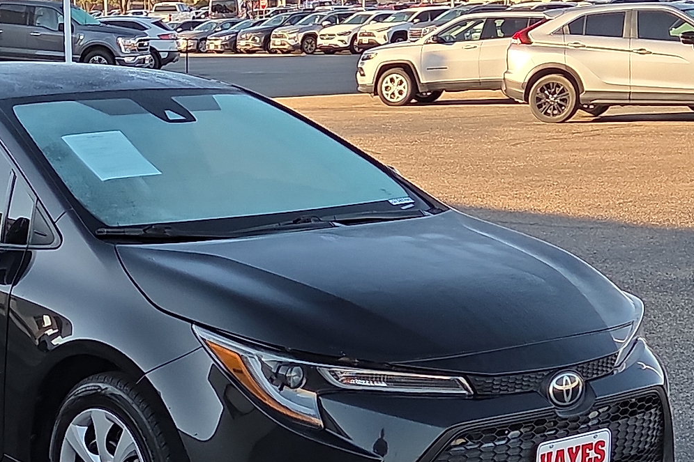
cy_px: 347
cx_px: 166
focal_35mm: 92
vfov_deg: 14.8
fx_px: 1773
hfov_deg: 21.9
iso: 25
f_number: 1.8
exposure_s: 1/714
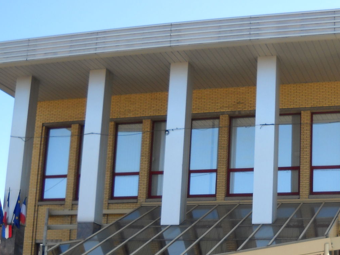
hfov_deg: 24.8
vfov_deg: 18.6
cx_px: 239
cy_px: 219
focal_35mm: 78
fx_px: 766
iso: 64
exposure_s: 1/309
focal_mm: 6.72
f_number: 3.1
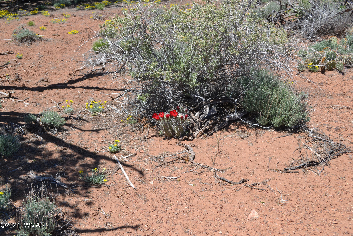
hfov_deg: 49.6
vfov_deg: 34.2
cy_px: 118
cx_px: 176
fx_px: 382
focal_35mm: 39
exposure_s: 1/250
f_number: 8
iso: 100
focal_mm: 26
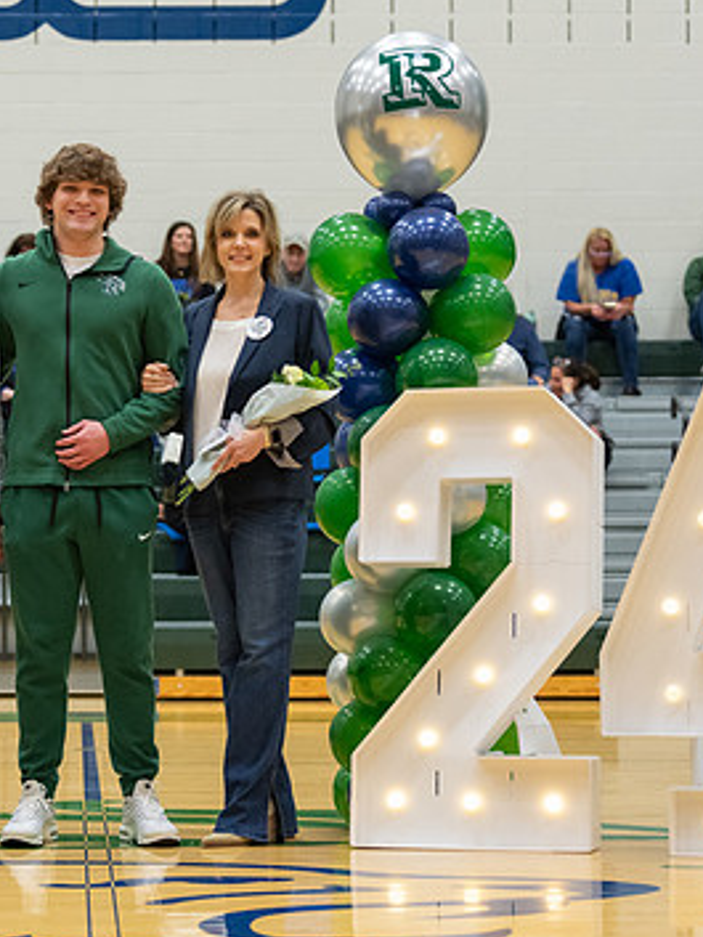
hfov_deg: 12.6
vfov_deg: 16.8
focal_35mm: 117
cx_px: 109
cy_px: 503
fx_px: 3166
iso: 3200
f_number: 2.8
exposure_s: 1/320
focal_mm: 70
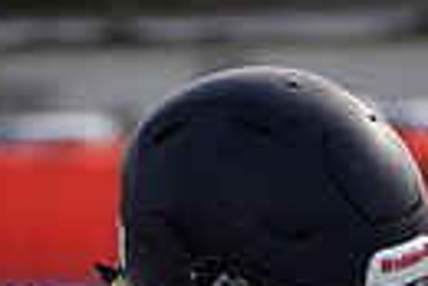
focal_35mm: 1271
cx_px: 222
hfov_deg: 1.6
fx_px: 15128
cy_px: 891
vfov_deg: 1.1
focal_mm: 190
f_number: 5.3
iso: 400
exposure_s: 1/1250
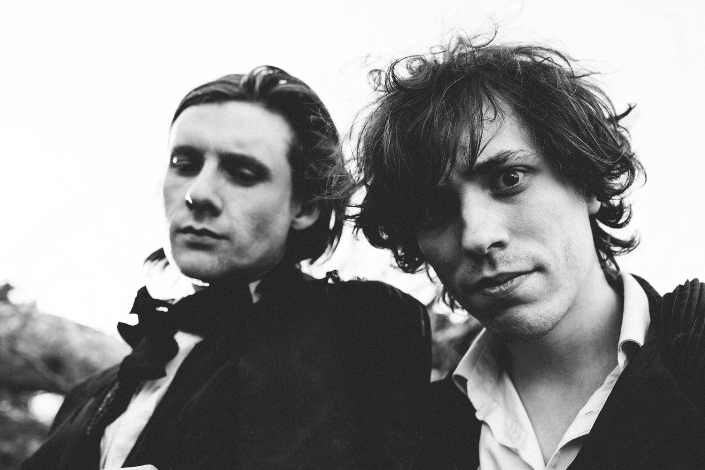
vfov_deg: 37.9
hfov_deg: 54.4
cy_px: 235
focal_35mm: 35
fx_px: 685
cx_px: 352
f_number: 5
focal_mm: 35
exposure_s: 1/320
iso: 400
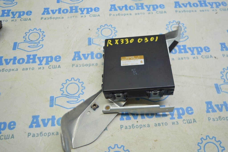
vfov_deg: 39.9
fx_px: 209
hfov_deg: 57.3
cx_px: 114
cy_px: 76
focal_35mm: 33
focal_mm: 22
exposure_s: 1/50
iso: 400
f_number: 3.8
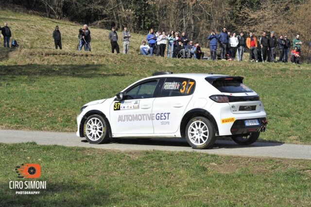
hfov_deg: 16.8
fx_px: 1053
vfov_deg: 11.2
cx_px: 156
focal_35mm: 122
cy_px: 104
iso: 1600
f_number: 10
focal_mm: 122
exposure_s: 1/4000
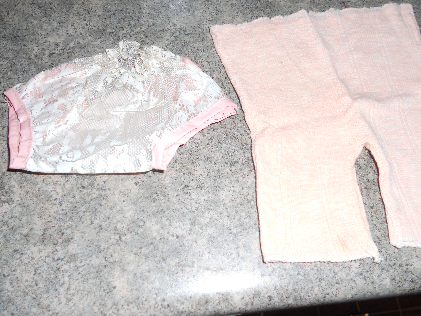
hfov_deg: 56.8
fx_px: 389
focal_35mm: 32
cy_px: 158
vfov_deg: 44.2
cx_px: 210
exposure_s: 1/25
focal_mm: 5.8
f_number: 3.5
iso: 80
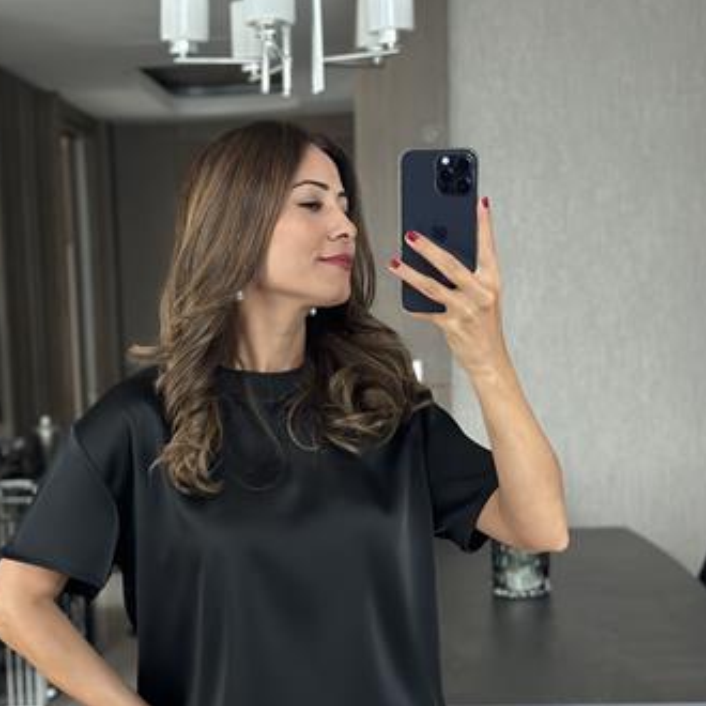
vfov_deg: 26.3
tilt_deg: -14.8
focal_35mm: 65
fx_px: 1500
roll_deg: +3.2
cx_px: 306
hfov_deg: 26.5
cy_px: 498
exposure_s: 1/40
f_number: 1.78
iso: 500
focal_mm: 6.86
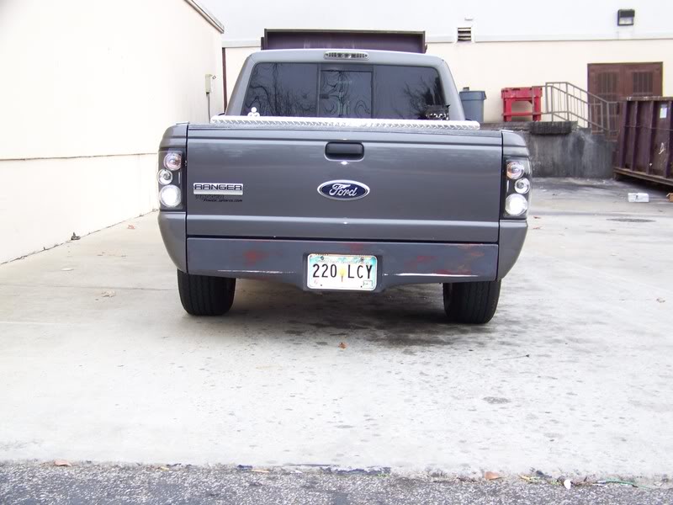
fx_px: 953
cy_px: 252
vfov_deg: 29.7
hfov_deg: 38.9
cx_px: 336
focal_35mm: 49
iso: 64
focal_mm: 7.6
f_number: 2.8
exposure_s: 1/40
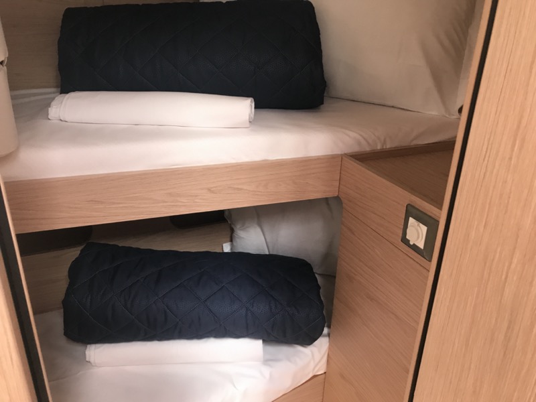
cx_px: 268
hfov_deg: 63.4
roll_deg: -1.1
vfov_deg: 49.7
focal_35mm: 28
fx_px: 434
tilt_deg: -23.3
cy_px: 201
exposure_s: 1/25
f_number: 1.8
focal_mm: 3.99
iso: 32
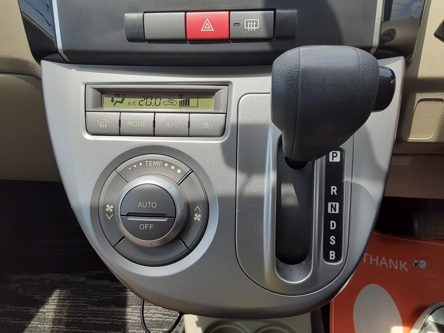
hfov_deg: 65.3
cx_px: 222
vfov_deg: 51.4
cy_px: 166
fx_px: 346
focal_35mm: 27
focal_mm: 2.91
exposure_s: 1/531
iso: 40
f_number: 1.9
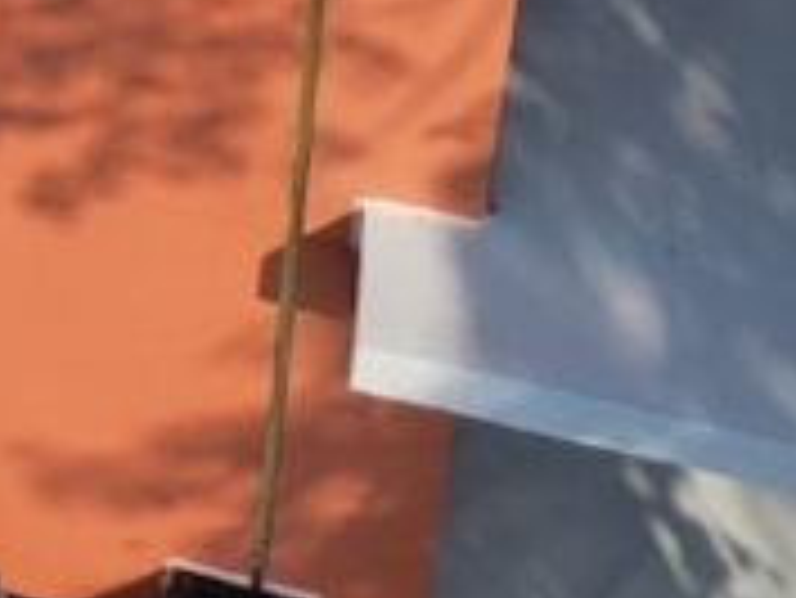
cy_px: -971
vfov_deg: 8.7
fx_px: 3452
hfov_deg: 11.4
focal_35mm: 150
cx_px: -985
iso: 40
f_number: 1.8
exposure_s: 1/2228
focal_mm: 5.4
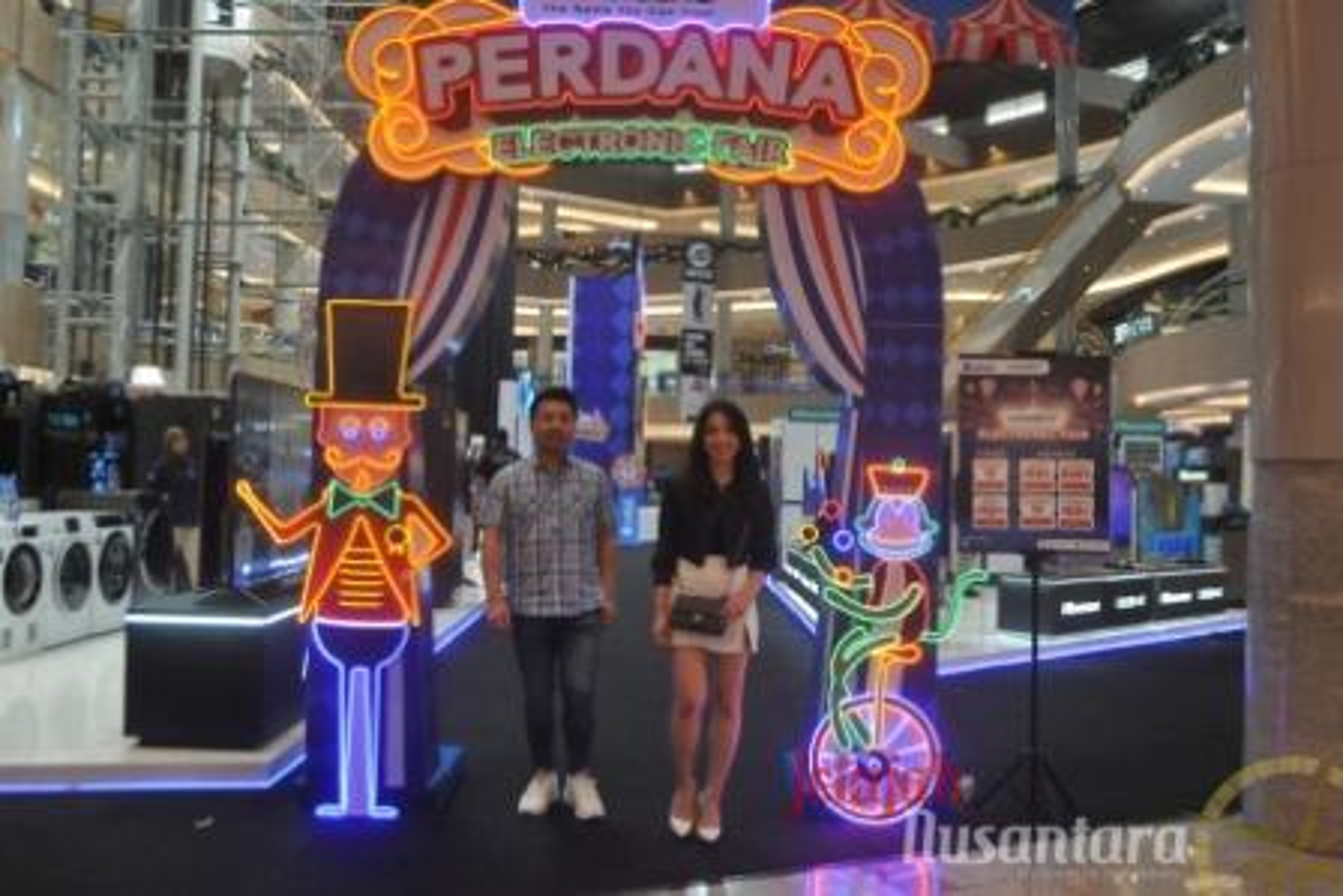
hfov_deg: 61.9
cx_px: 672
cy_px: 448
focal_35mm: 30
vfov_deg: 43.6
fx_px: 1119
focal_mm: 20
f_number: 4
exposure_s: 1/320
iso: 1250
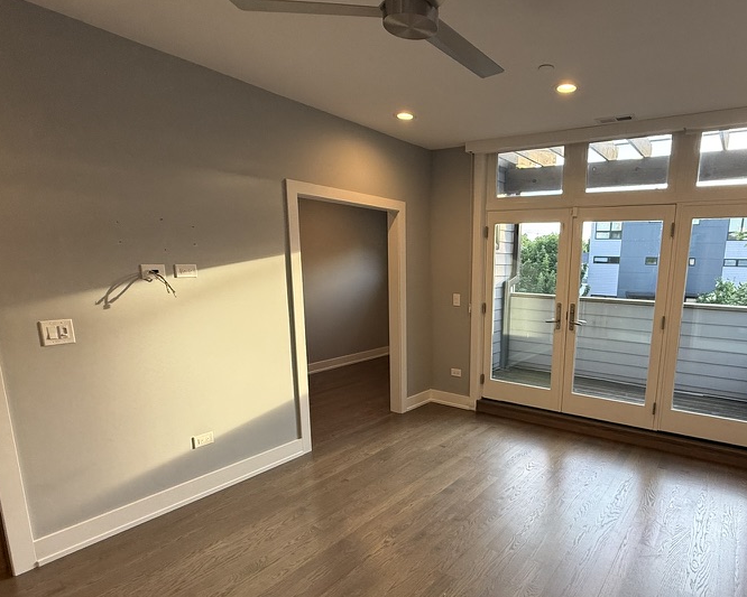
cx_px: 477
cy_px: 354
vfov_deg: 65.0
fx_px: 464
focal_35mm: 21
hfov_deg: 76.0
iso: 160
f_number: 2.2
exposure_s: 1/120
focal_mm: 2.22
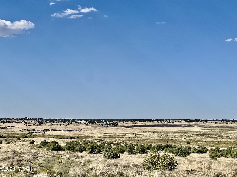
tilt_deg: +2.9
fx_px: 527
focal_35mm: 77
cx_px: 118
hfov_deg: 25.3
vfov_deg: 19.1
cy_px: 88
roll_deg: -1.5
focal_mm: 9
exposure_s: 1/1340
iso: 32
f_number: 2.8
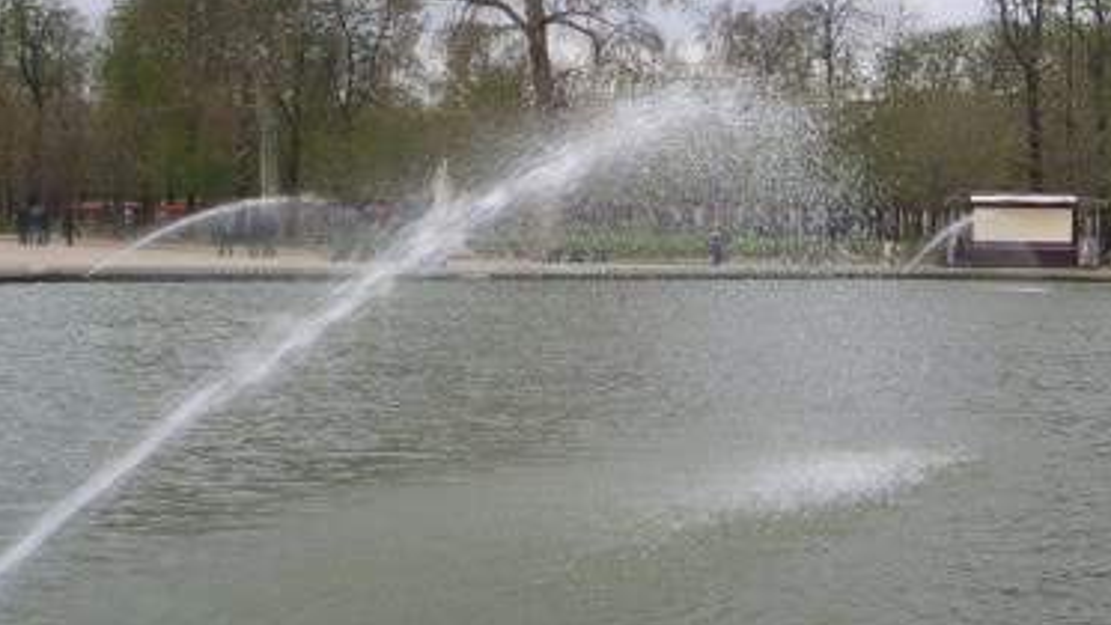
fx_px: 2151
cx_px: 709
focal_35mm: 73
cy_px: 155
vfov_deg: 16.5
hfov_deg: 28.8
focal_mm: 8
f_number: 4.8
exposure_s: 1/125
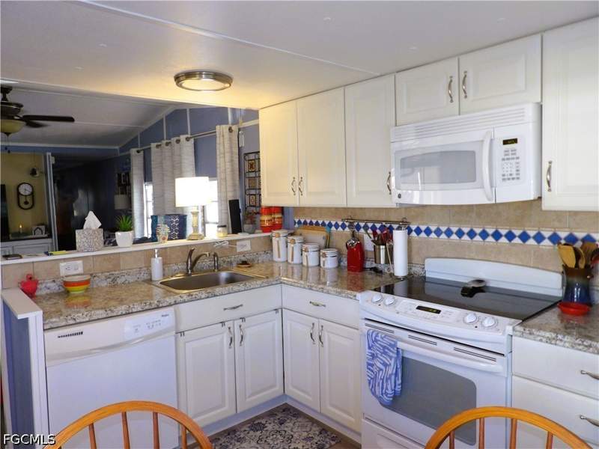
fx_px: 415
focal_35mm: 24
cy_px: 224
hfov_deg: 71.6
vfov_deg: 56.8
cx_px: 300
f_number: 3.2
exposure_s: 1/33
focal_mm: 4.3
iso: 200
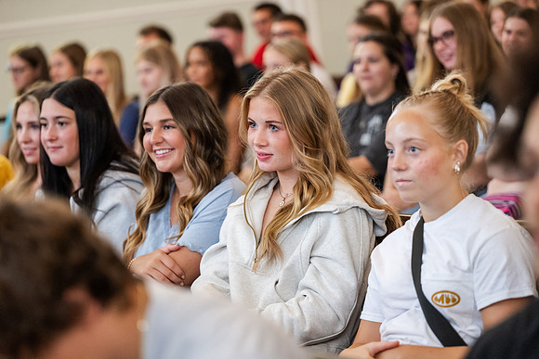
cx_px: 270
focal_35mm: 103
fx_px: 1542
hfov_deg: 19.8
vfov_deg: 13.3
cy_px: 180
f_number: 2.8
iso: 4000
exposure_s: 1/200
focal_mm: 103
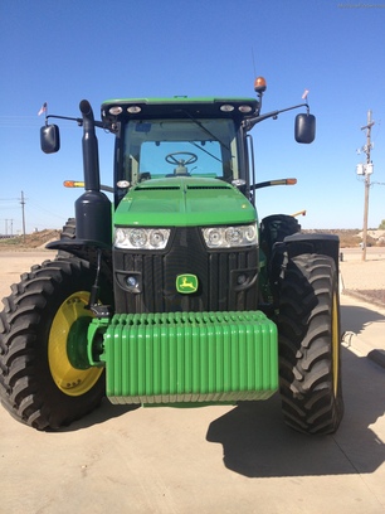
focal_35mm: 35
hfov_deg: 40.7
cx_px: 192
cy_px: 257
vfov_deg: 52.6
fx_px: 519
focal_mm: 4.28
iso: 50
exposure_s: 1/1255
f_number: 2.4
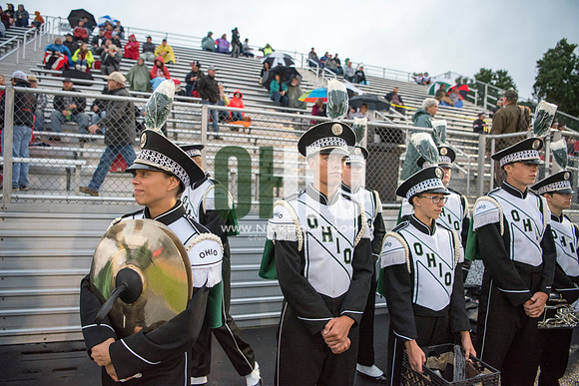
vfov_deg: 53.2
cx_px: 290
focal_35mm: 24
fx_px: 386
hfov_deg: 73.7
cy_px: 193
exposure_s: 1/800
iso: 2000
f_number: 3.2
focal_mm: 24
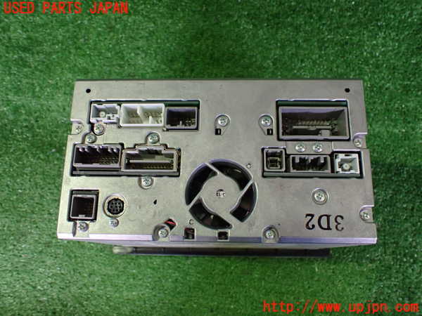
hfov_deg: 60.0
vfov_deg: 46.8
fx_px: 366
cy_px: 158
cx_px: 211
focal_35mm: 30
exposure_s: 1/80
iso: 800
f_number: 2.3
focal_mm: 5.4
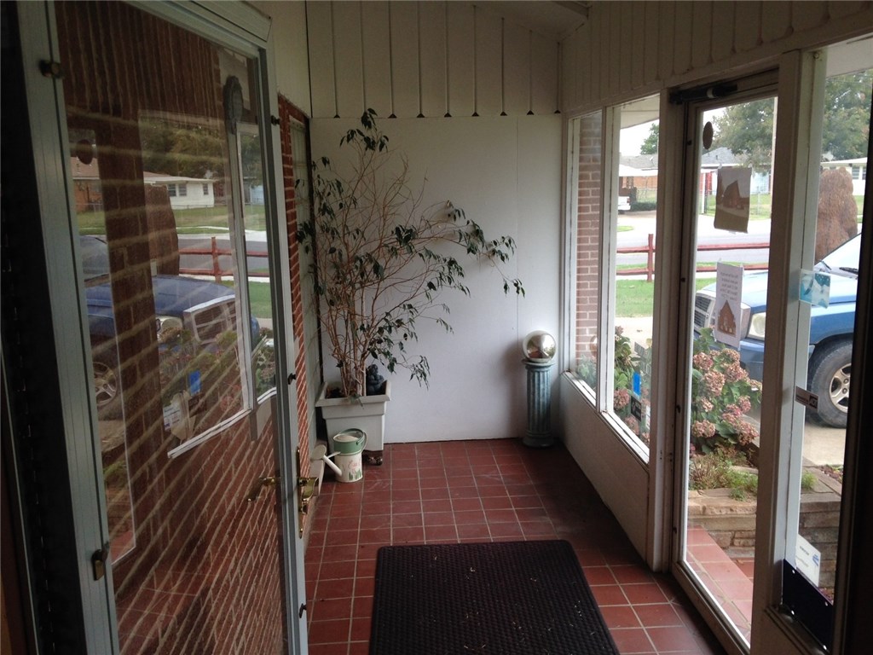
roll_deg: +1.7
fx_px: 832
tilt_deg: -12.3
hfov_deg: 55.4
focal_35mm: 33
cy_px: 328
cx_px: 436
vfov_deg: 42.9
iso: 80
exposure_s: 1/120
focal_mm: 4.12
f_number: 2.4
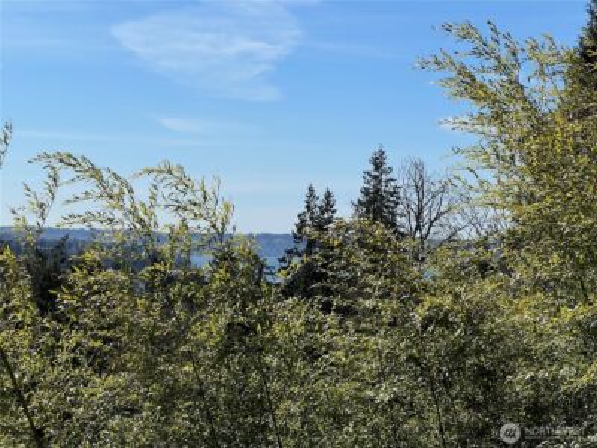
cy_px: 224
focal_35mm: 77
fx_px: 1328
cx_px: 298
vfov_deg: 19.1
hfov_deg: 25.3
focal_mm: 9
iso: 32
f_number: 2.8
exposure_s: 1/1376
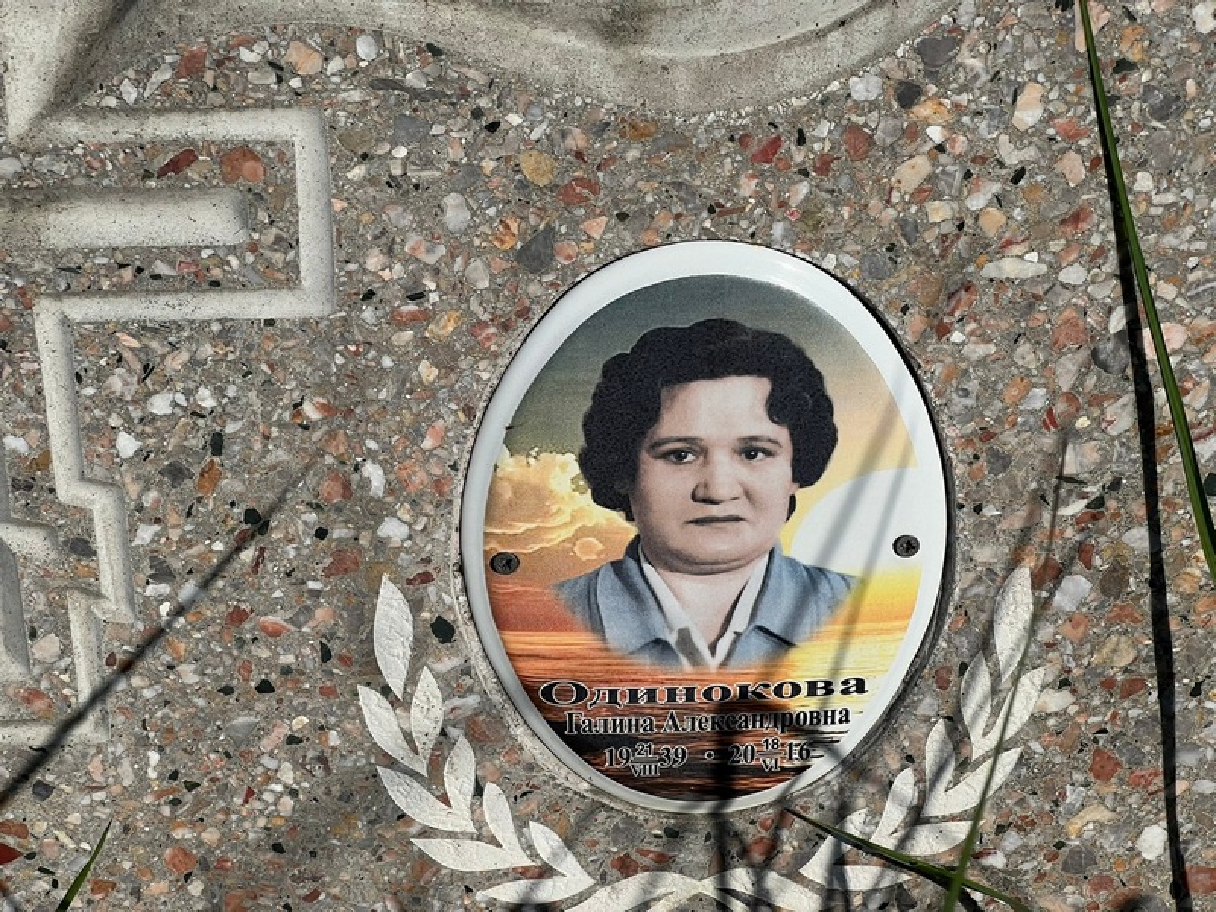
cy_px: 456
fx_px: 2705
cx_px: 608
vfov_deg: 19.1
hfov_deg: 25.3
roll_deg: -2.1
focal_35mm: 77
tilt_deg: -30.7
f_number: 2.8
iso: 32
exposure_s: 1/1845
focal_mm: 9
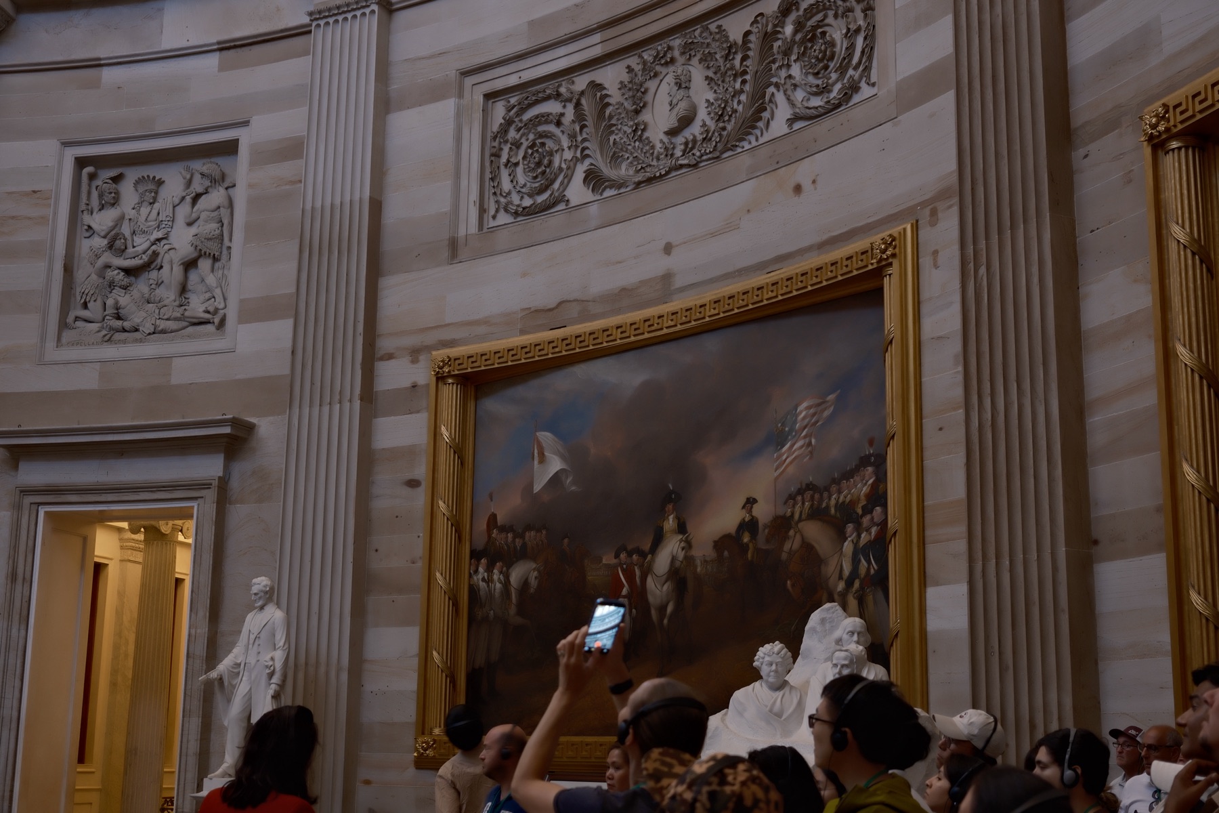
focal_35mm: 35
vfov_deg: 37.9
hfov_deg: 54.4
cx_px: 610
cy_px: 406
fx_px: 1185
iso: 125
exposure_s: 1/17
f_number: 2.8
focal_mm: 23
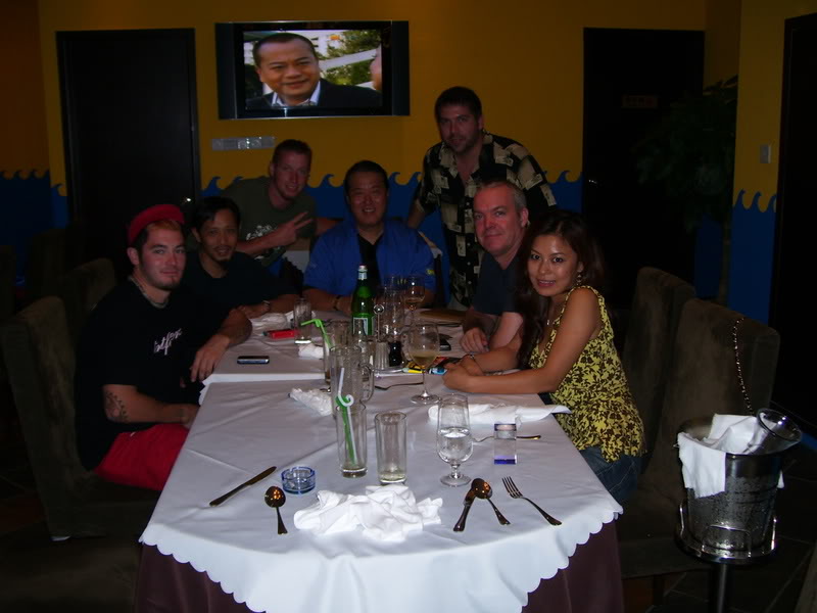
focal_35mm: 37
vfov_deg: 38.7
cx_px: 408
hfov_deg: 50.1
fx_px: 873
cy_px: 306
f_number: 2.7
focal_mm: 6
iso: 80
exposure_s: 1/60
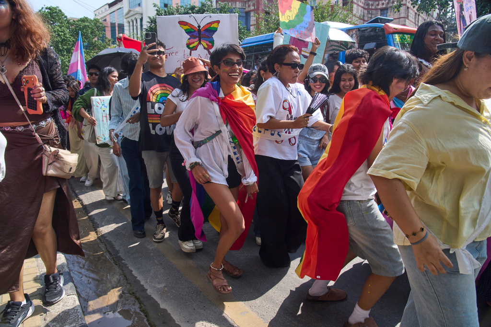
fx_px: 327
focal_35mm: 24
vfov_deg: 53.1
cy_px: 164
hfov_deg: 73.8
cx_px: 246
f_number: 9
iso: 320
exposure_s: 1/320
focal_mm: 24
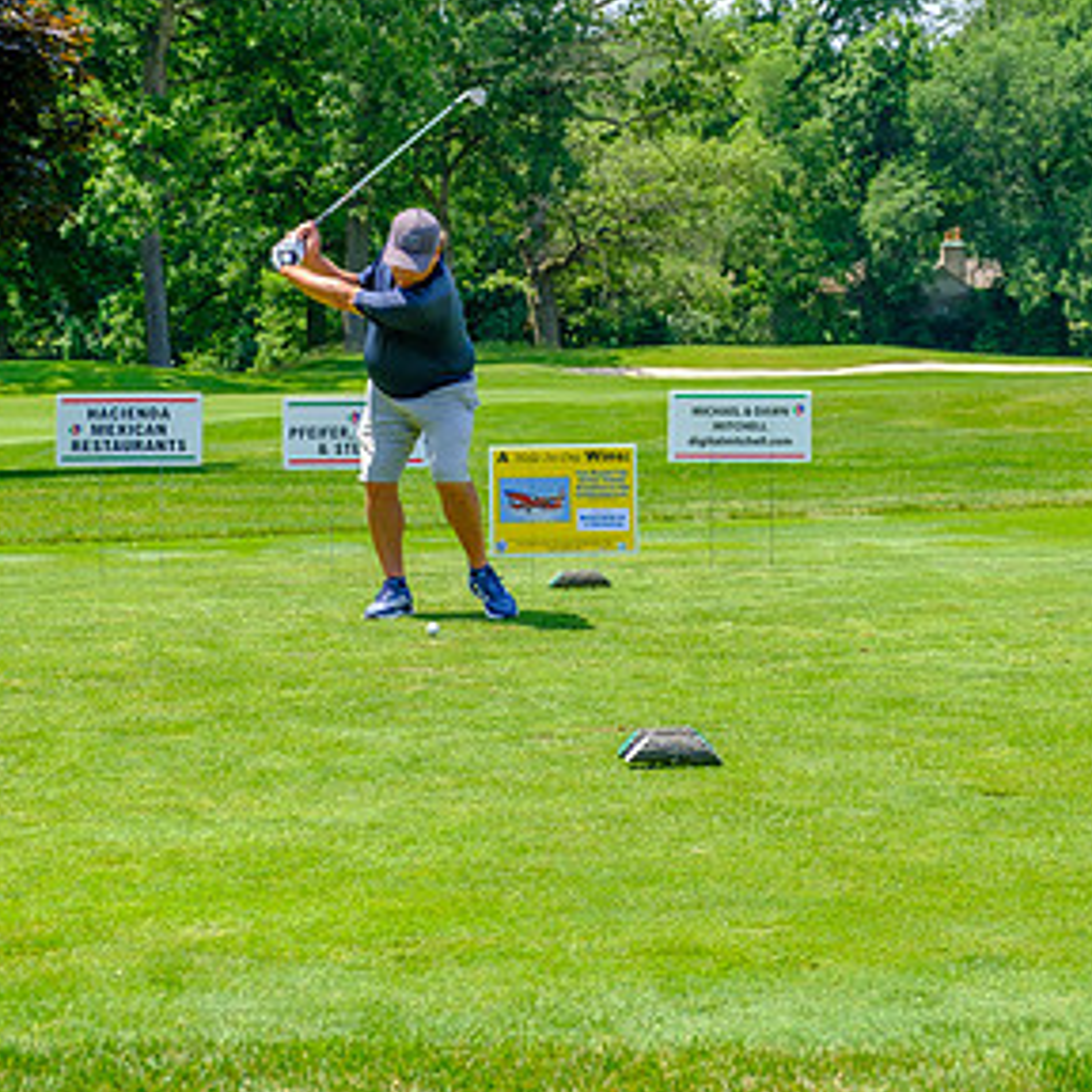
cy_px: 303
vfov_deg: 21.2
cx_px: 542
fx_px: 2891
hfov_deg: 21.4
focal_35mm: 81
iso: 200
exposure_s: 1/500
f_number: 5
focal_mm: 40.7
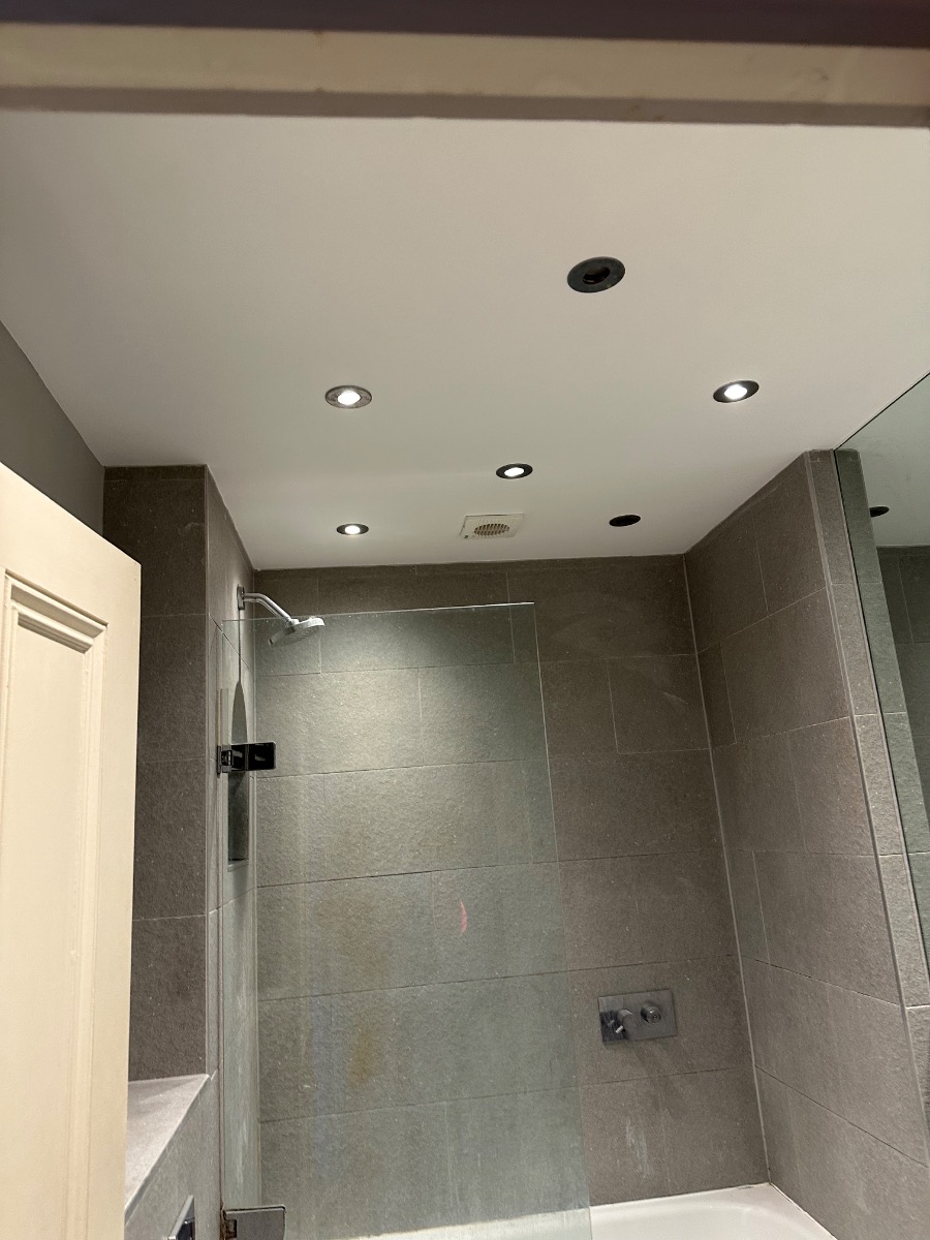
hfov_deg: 56.8
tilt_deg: +14.4
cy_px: 620
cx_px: 465
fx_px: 860
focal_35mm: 24
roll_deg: +5.8
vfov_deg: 71.6
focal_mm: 6.86
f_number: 1.78
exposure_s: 1/50
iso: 200
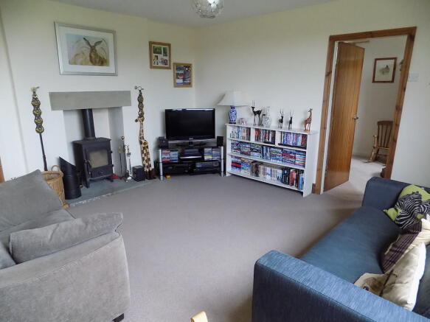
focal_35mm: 23
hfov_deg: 73.9
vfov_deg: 58.9
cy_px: 161
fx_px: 286
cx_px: 215
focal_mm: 4
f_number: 3.1
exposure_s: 1/30
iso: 360
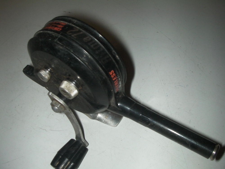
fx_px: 247
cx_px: 112
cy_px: 84
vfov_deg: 37.7
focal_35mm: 38
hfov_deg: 49.0
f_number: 5.6
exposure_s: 1/30
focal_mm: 6.3
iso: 200
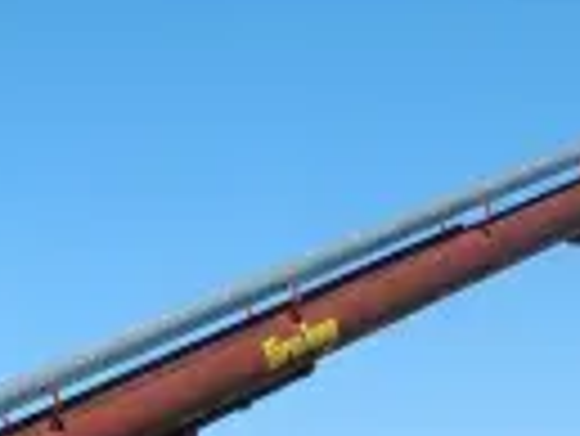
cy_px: 1020
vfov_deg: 7.3
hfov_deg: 8.0
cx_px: -1421
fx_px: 3237
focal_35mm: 193
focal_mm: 5.4
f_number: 1.8
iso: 40
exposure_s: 1/2450
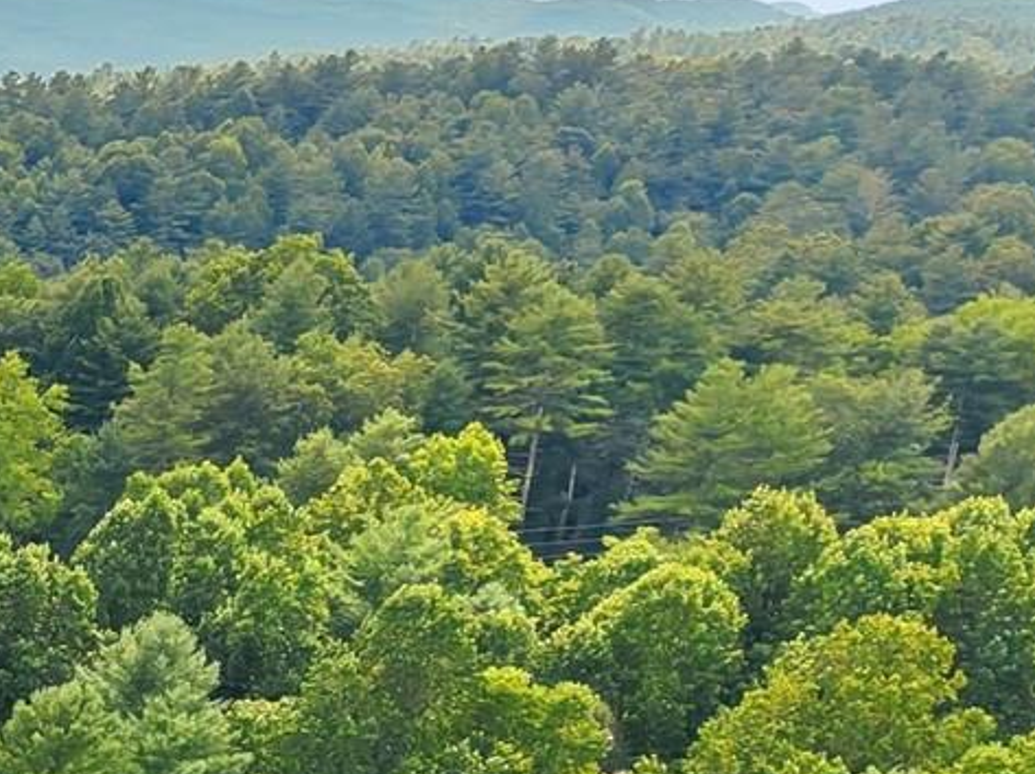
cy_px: 1157
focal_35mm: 104
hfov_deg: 15.7
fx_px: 3107
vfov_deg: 13.4
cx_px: -928
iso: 100
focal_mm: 8.7
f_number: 1.8
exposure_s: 1/800
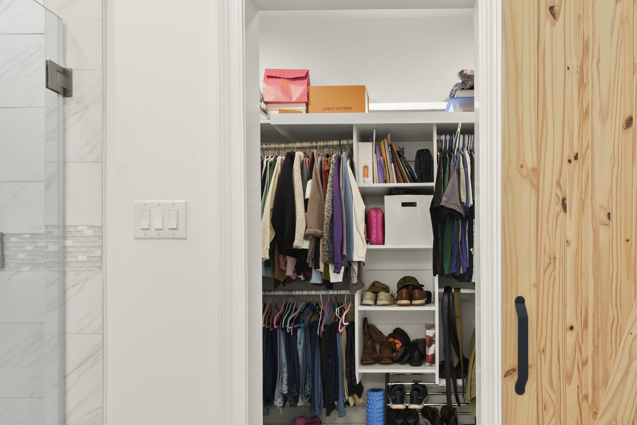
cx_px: 412
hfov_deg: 76.6
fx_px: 389
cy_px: 278
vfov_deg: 56.2
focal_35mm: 22
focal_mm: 16
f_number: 10
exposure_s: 1/1.67
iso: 200
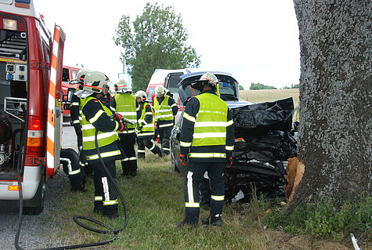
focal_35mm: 48
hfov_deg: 41.0
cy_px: 125
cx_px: 186
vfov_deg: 28.2
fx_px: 497
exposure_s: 1/200
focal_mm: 32
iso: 1000
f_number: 14
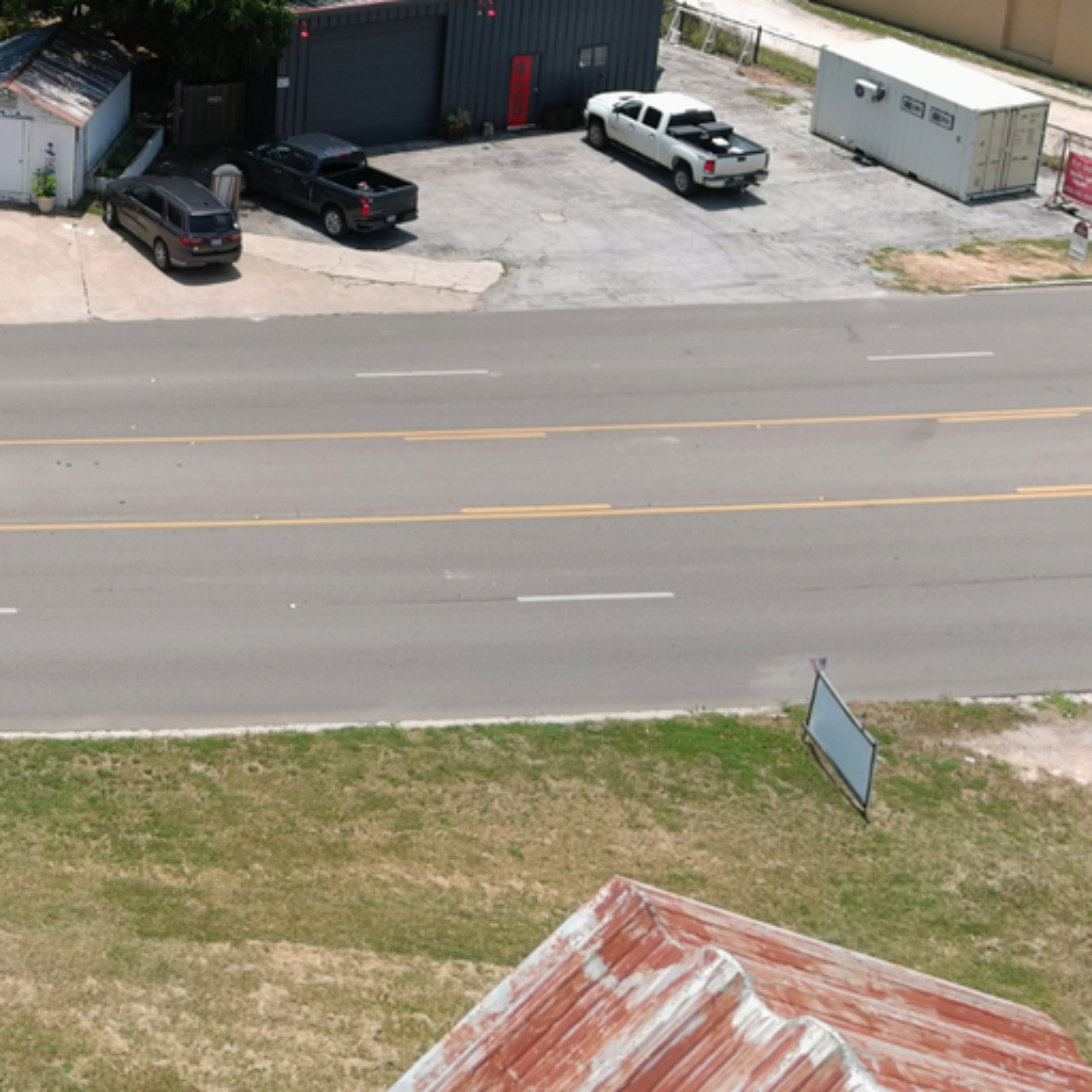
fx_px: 2784
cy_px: 166
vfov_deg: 21.8
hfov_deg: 20.7
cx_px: -222
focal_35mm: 78
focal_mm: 10.6
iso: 100
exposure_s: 1/1250
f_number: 2.8
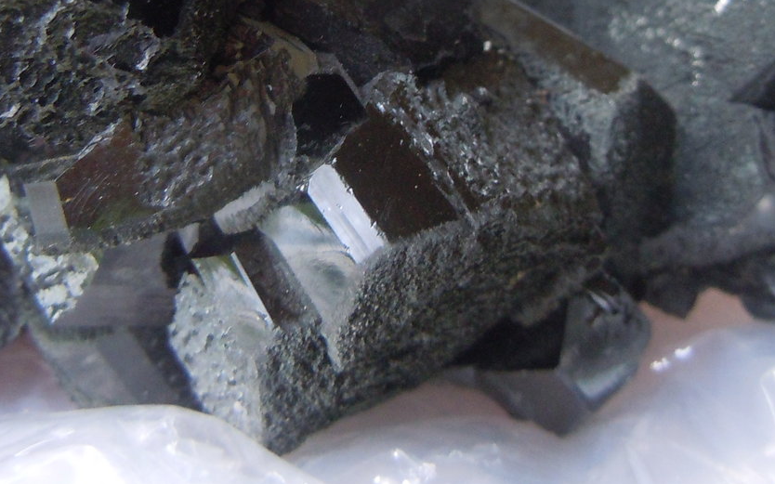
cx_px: 370
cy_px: 28
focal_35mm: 61
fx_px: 1288
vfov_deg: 20.7
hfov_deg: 33.5
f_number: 3.5
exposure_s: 1/60
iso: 400
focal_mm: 5.4
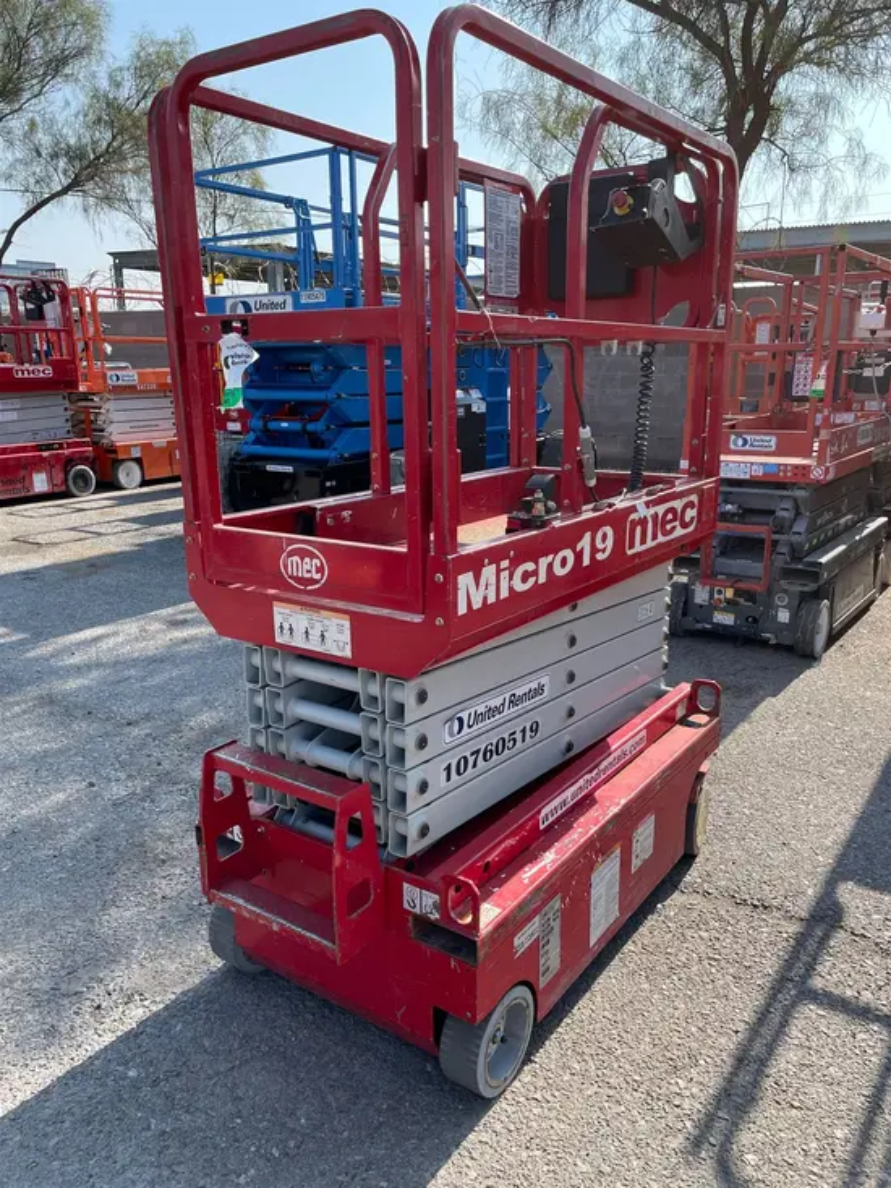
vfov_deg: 67.3
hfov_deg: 53.1
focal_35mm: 26
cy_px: 594
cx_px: 446
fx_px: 892
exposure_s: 1/1261
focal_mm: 4.2
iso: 32
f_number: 1.6
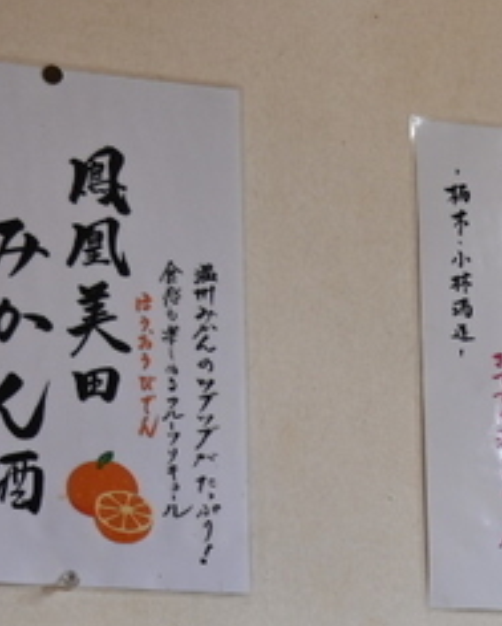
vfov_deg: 11.1
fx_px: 3051
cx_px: 1161
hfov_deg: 8.6
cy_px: 1045
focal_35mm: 164
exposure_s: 1/250
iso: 200
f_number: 4
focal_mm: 34.5
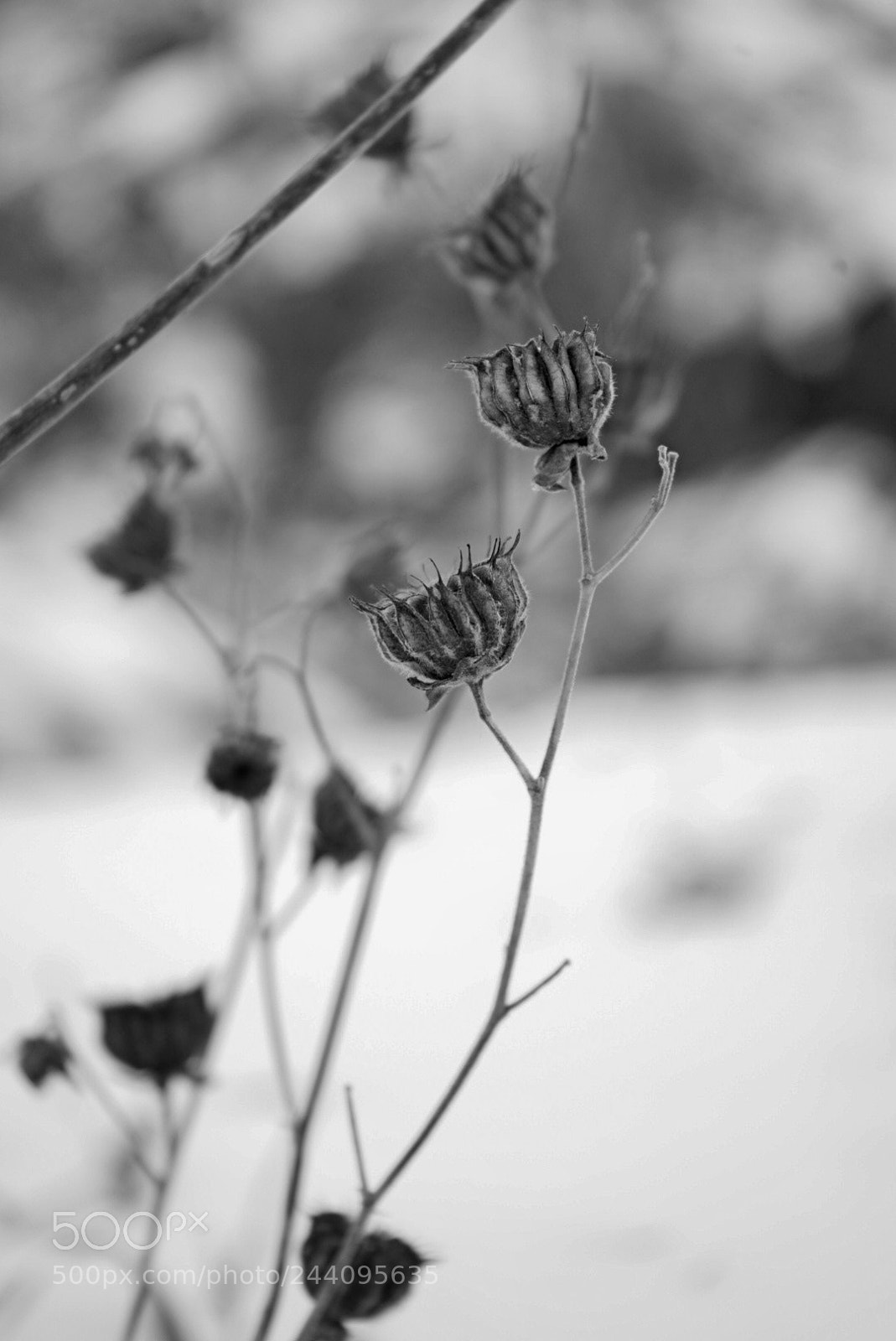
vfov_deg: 28.8
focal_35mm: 70
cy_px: 670
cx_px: 448
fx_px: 2609
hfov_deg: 19.5
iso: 200
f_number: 5.6
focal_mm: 70
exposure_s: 1/160
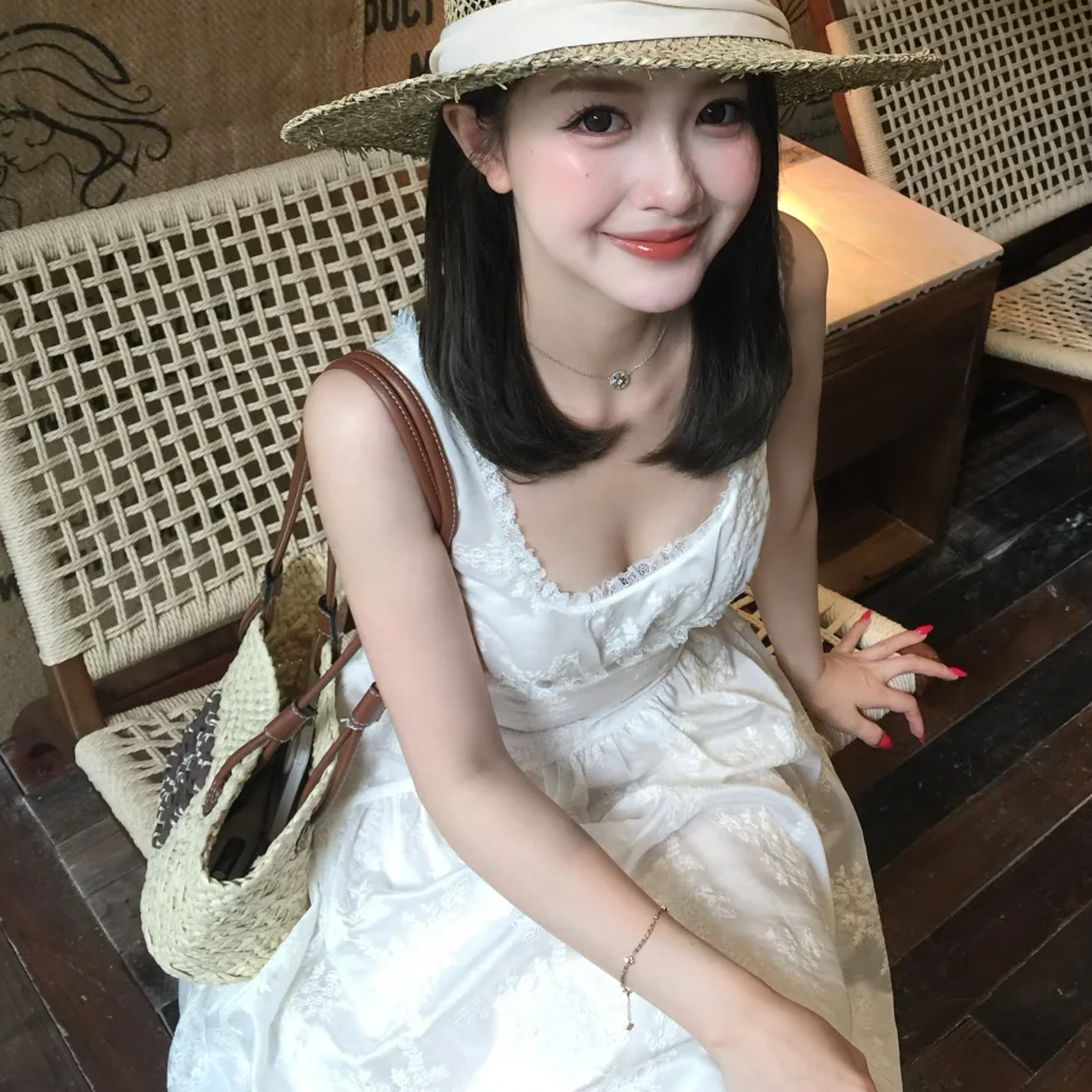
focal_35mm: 41
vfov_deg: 39.7
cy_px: 265
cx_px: 595
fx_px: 1463
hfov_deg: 40.9
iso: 32
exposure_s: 1/33
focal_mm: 4.15
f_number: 2.2
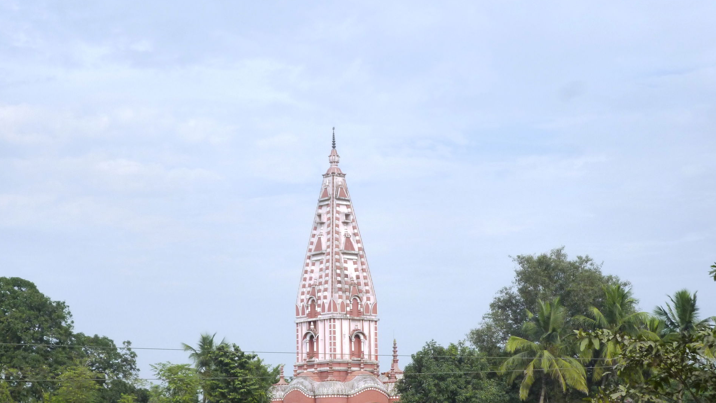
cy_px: 245
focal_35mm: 77
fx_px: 1462
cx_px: 359
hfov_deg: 27.5
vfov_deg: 15.7
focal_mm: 12.5
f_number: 5
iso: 160
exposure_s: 1/640
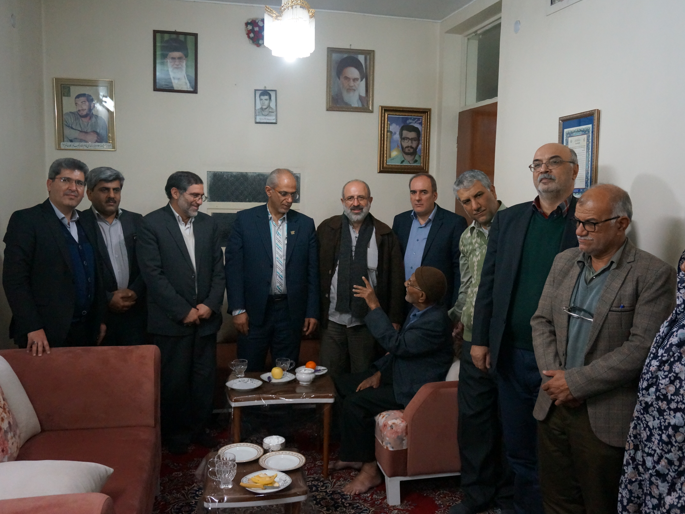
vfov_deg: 42.9
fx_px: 653
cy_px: 256
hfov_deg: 55.3
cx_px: 358
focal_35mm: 33
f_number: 4
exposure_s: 1/160
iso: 3200
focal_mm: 20
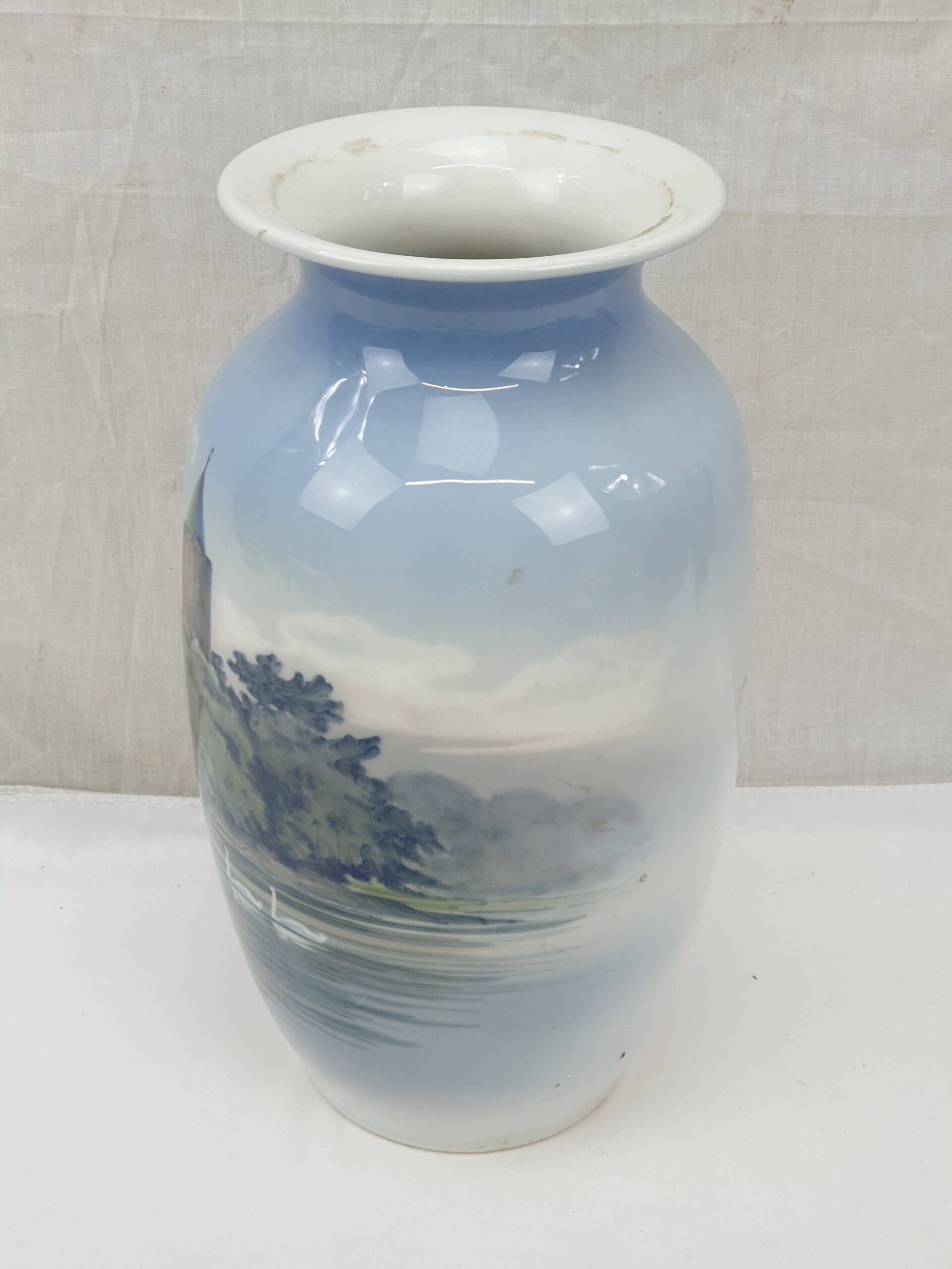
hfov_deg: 28.0
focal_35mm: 52
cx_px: 476
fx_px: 1907
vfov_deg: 36.8
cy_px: 634
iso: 100
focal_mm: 6
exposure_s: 1/33
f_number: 2.4
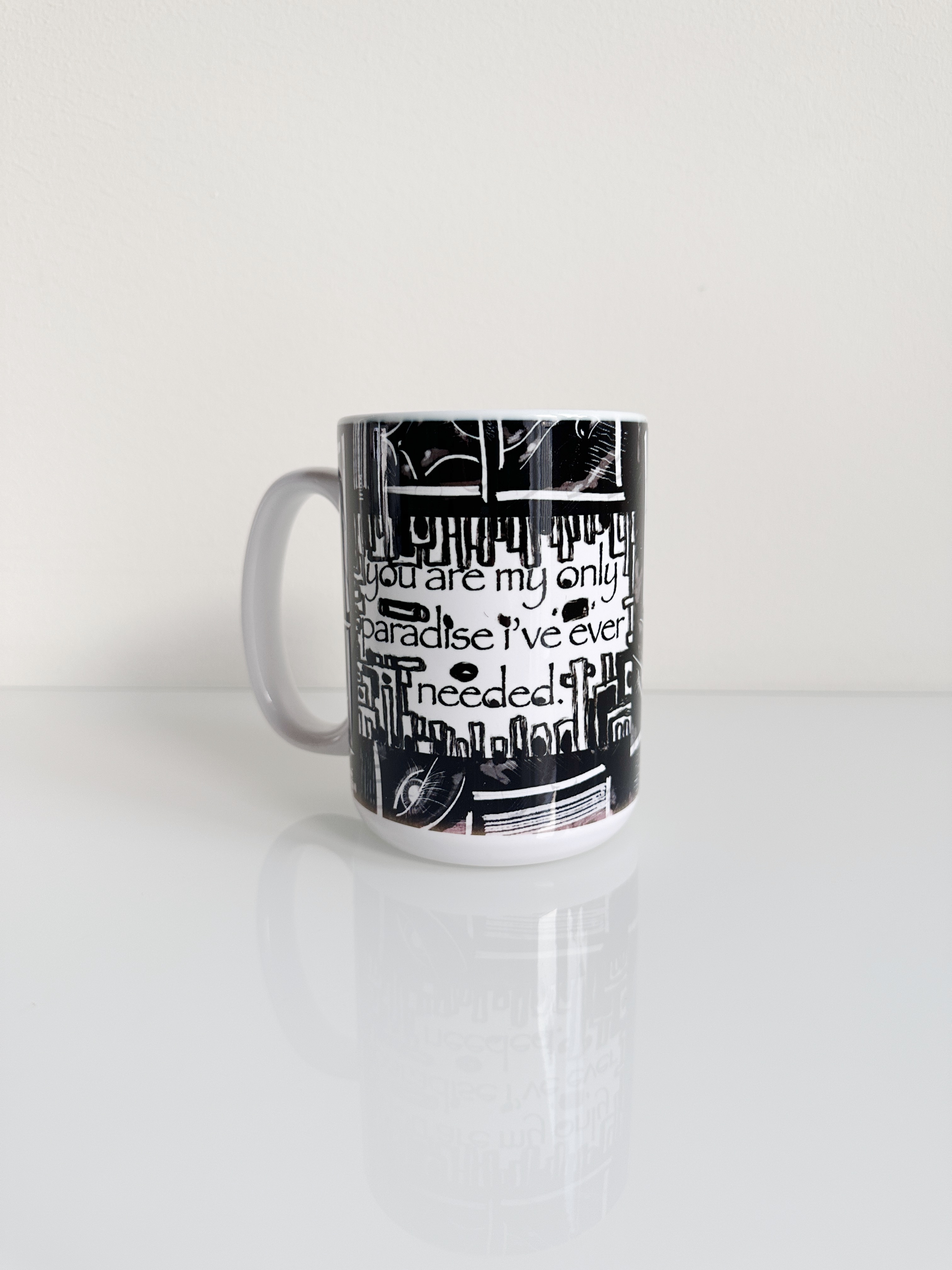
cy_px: 635
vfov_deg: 71.6
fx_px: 880
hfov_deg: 56.8
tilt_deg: -9.9
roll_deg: +1.1
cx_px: 476
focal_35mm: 24
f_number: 1.78
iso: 160
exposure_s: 1/100
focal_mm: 6.86
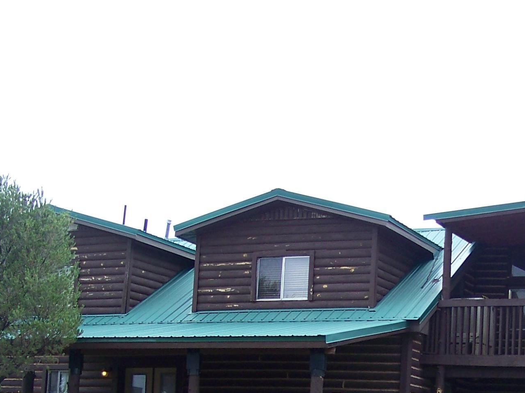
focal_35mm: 84
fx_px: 1274
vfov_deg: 17.1
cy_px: 398
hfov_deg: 23.2
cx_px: 333
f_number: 2.8
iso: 64
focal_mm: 5.85
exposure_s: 1/250
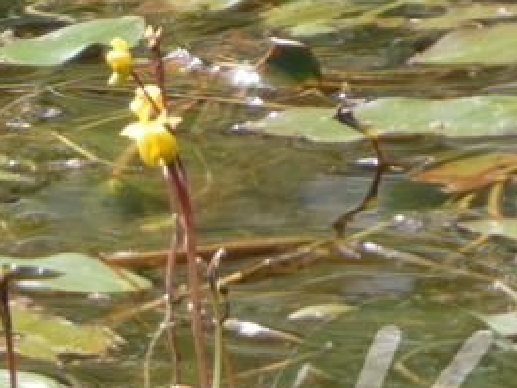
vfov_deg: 0.4
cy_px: 64
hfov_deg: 0.5
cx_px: -199
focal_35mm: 3627
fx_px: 54195
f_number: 6.3
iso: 80
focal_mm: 215
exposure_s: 1/125
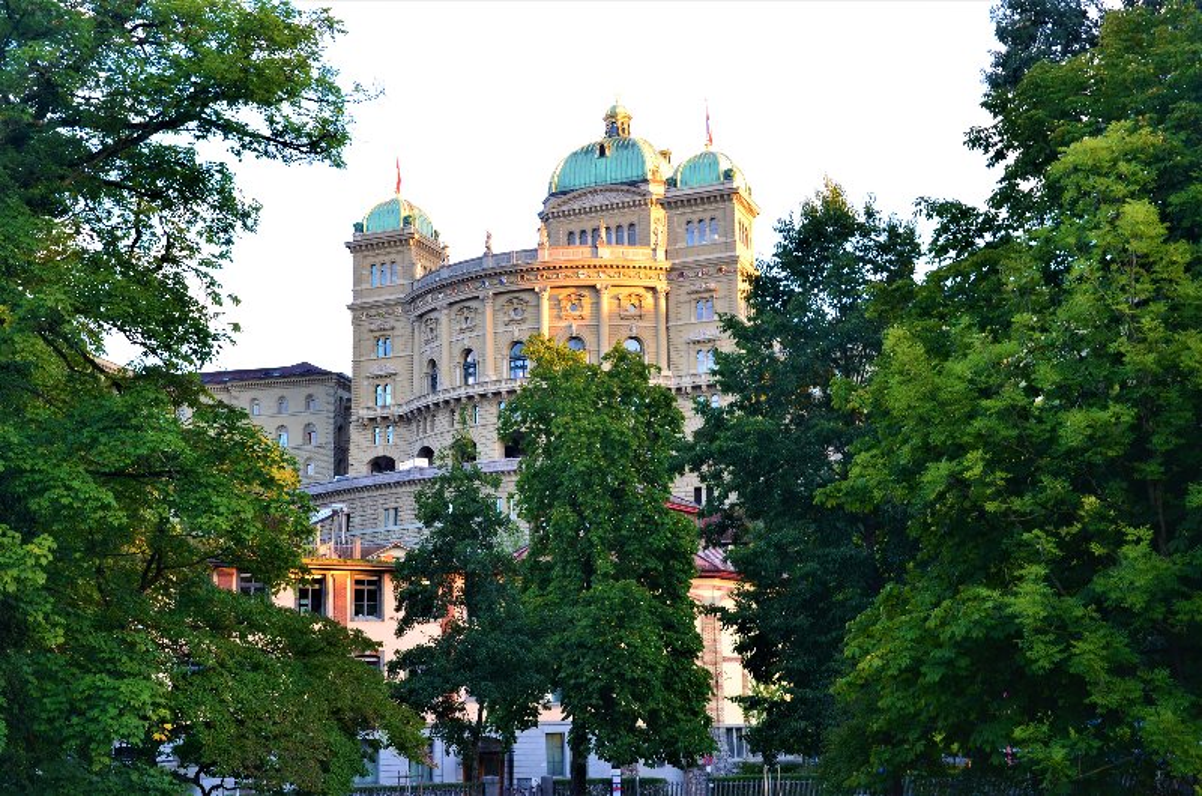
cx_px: 601
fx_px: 1699
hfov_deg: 39.0
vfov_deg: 26.4
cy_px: 398
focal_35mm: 51
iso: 400
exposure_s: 1/20
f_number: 6.3
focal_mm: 34
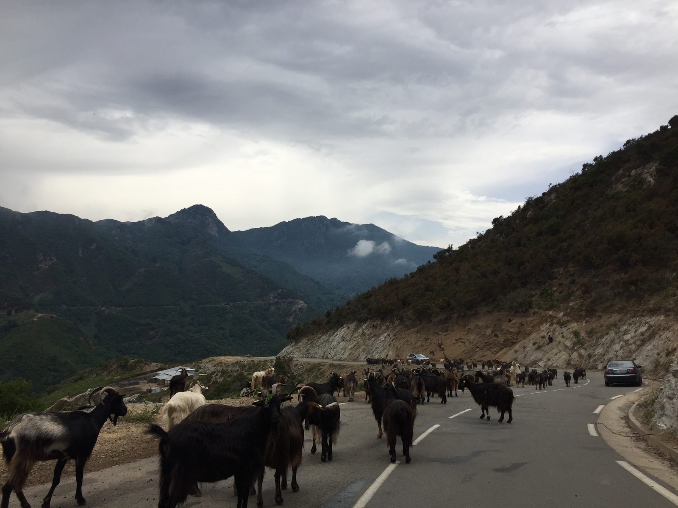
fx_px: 568
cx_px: 339
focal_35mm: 29
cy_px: 254
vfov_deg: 48.2
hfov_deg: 61.7
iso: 32
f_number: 2.2
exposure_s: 1/2083
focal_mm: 4.15
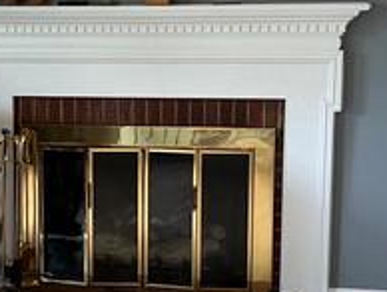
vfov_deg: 10.8
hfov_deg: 14.2
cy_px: 256
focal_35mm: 137
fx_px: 1534
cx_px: 2
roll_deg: +1.0
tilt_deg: -11.5
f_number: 1.5
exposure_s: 1/120
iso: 100
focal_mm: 5.7
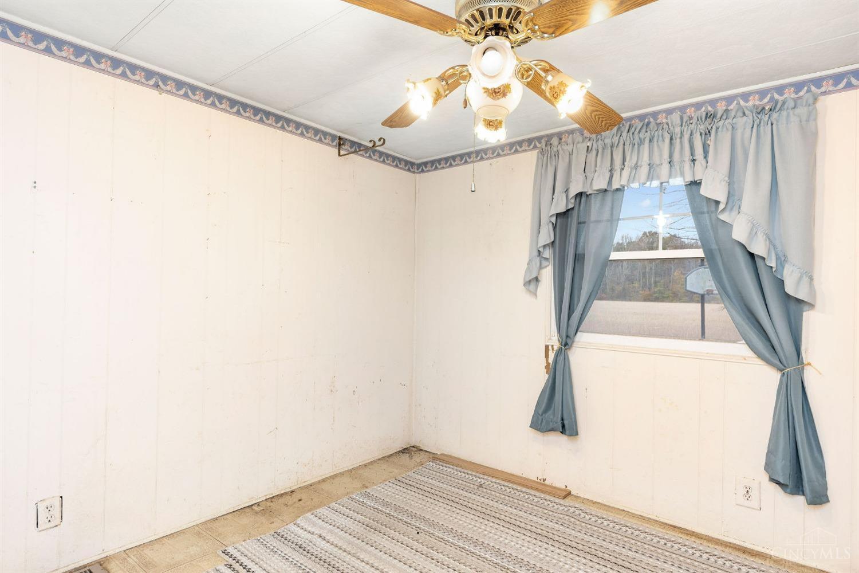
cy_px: 286
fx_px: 477
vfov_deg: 61.9
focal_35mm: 20
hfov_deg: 84.0
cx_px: 430
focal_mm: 20
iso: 320
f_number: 5.6
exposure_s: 1/25
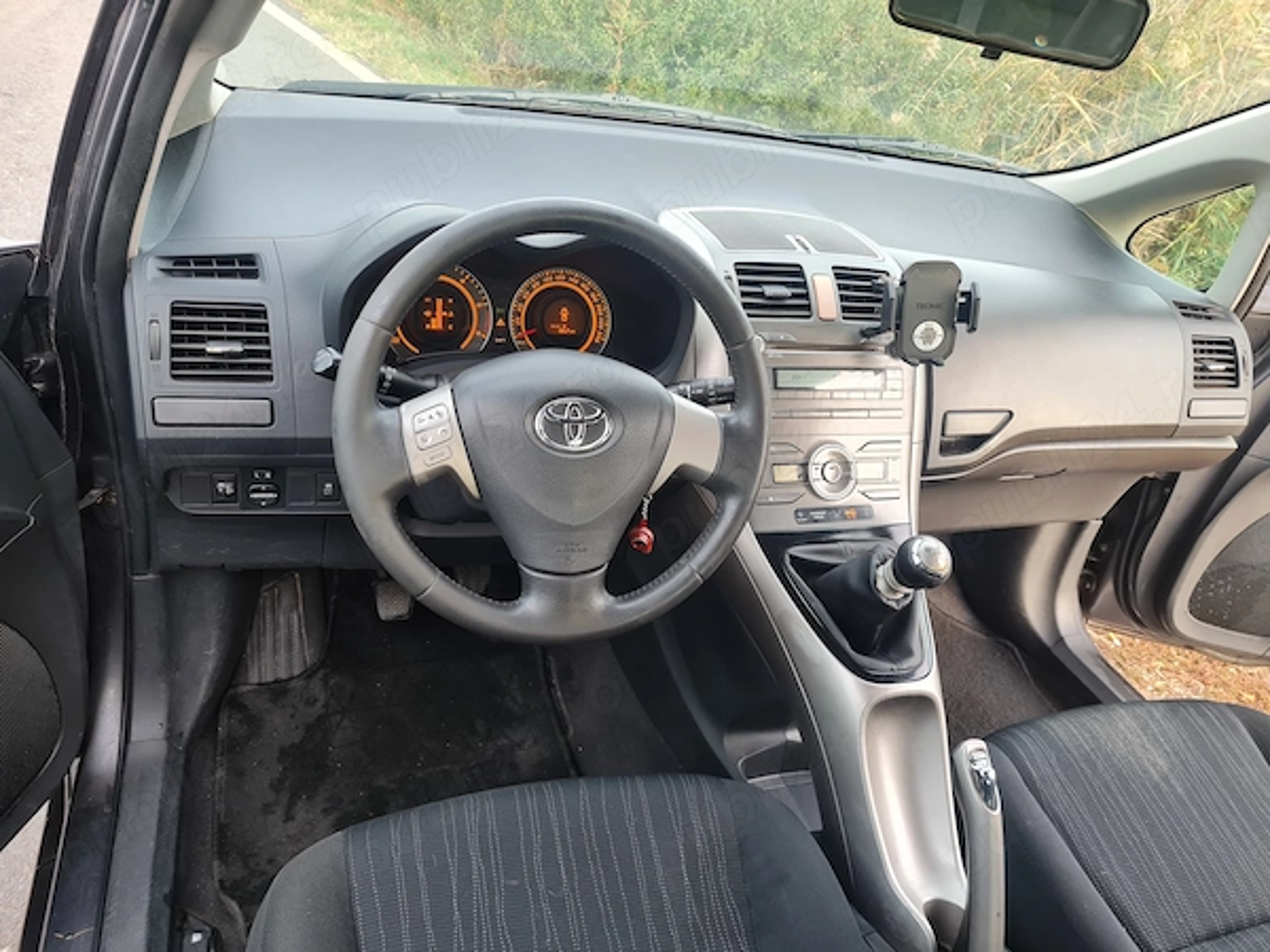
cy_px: 476
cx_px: 635
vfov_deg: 53.1
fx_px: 954
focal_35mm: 26
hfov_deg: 67.3
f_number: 1.8
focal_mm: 5.4
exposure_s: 1/100
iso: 80
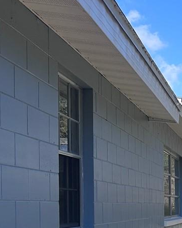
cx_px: 273
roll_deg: -1.0
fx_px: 559
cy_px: 236
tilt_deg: -2.6
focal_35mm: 83
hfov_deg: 16.8
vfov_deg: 22.1
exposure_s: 1/2353
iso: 80
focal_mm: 6.86
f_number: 1.78
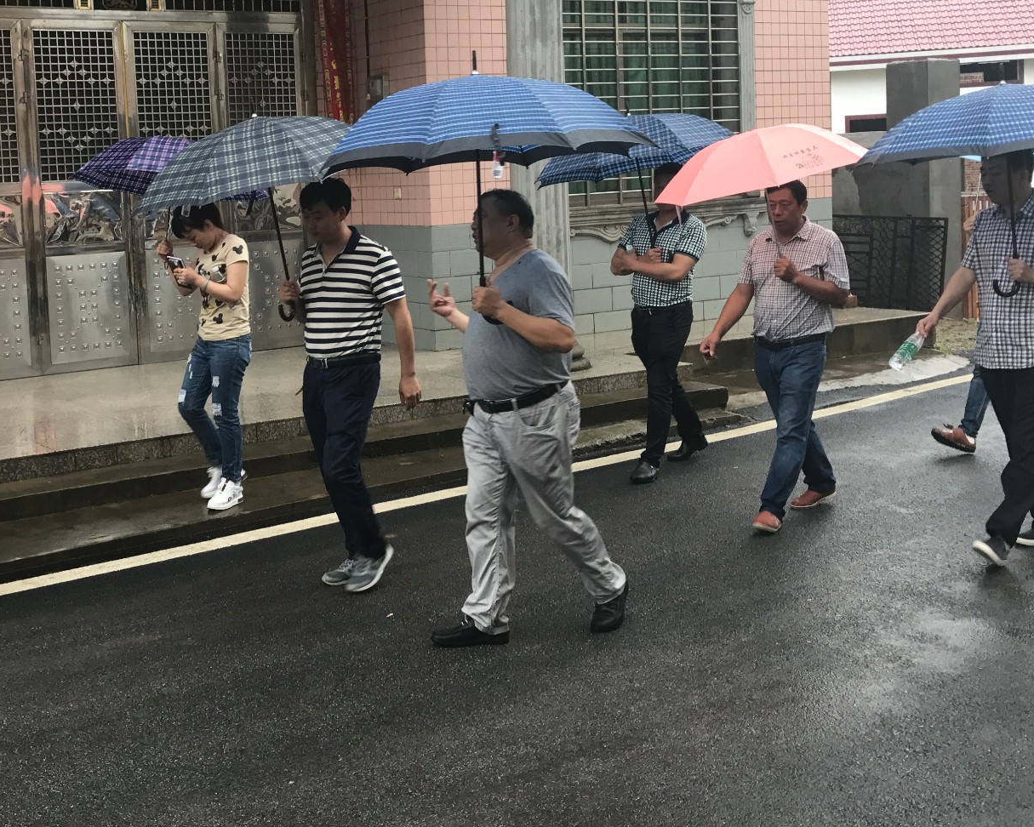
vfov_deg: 33.1
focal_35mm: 45
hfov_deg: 40.4
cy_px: 270
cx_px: 302
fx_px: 1377
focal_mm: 3.99
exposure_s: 1/100
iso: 32
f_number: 1.8
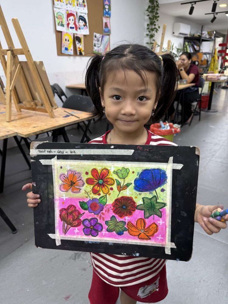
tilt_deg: -22.7
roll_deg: +0.2
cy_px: 152
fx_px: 211
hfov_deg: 56.8
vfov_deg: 71.6
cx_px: 114
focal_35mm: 24
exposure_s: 1/100
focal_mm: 6.76
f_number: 1.78
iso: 100
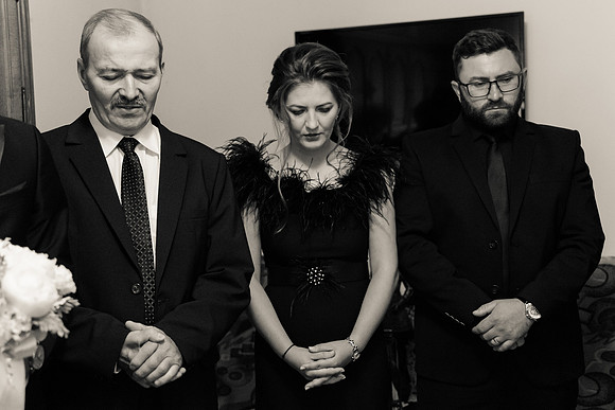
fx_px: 866
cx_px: 306
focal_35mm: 51
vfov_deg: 26.7
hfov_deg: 39.1
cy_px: 197
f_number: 2.8
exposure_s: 1/100
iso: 6400
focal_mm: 46
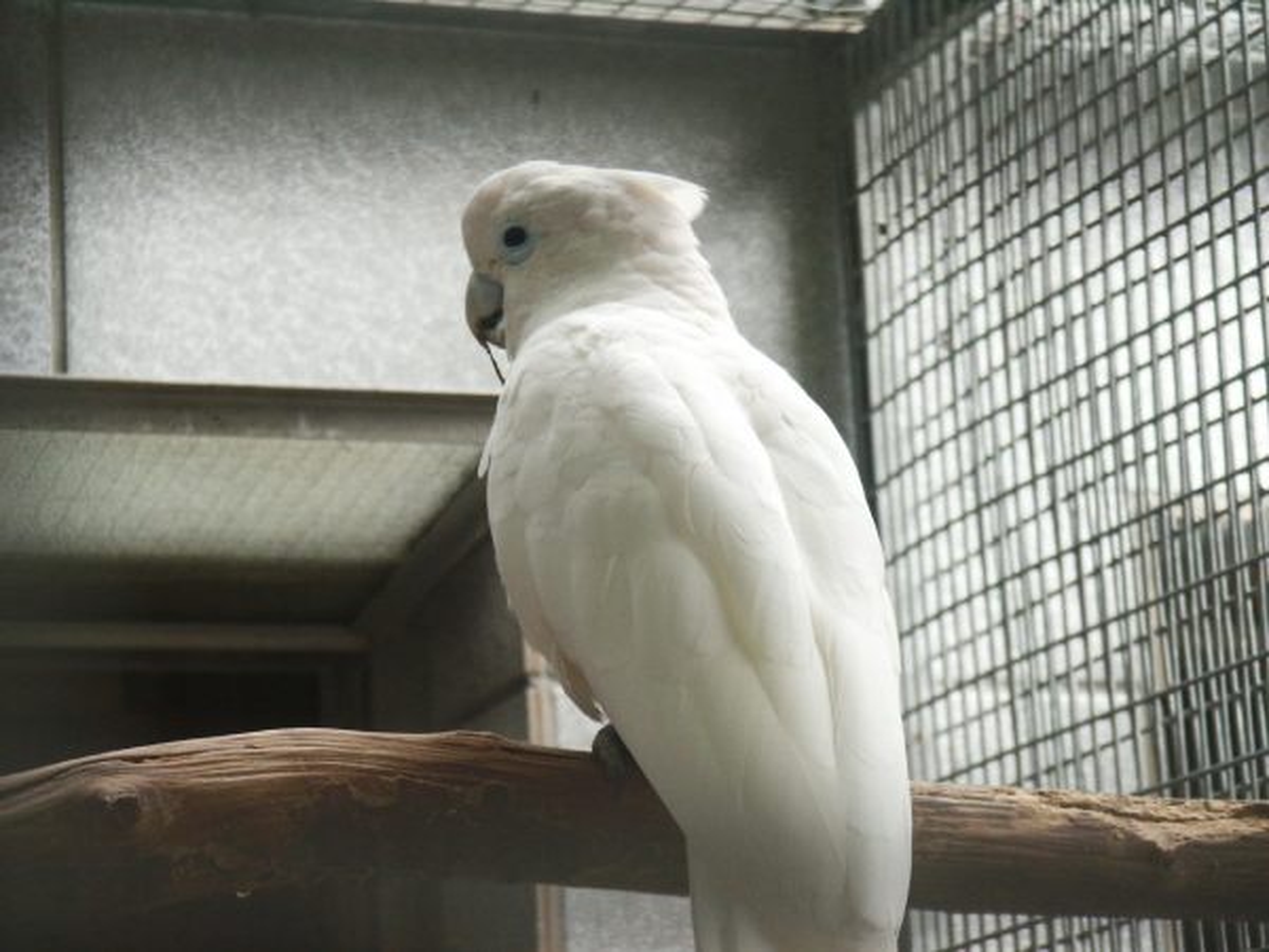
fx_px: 4876
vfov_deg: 11.1
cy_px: 476
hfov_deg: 14.8
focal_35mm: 133
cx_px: 634
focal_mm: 27.17
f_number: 3.6
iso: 200
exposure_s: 1/125
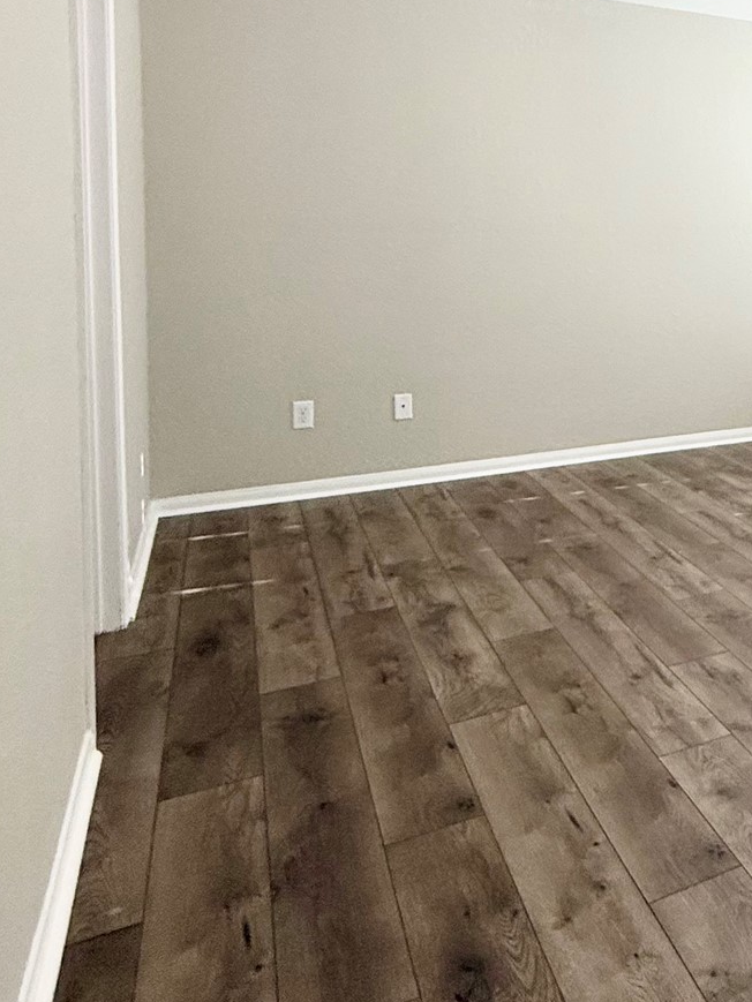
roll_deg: -1.3
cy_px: 278
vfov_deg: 53.4
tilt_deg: -0.5
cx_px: 857
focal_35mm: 33
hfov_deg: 35.6
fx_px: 956
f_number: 2.2
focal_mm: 2.22
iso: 200
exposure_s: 1/120
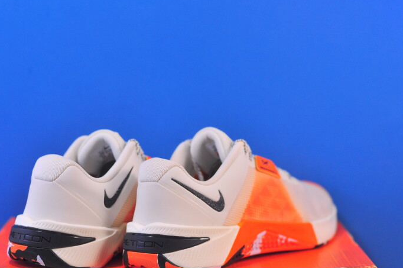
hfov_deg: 23.1
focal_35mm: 88
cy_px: 148
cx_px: 174
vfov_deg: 15.5
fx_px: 984
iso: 250
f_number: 2.8
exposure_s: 1/320
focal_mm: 50
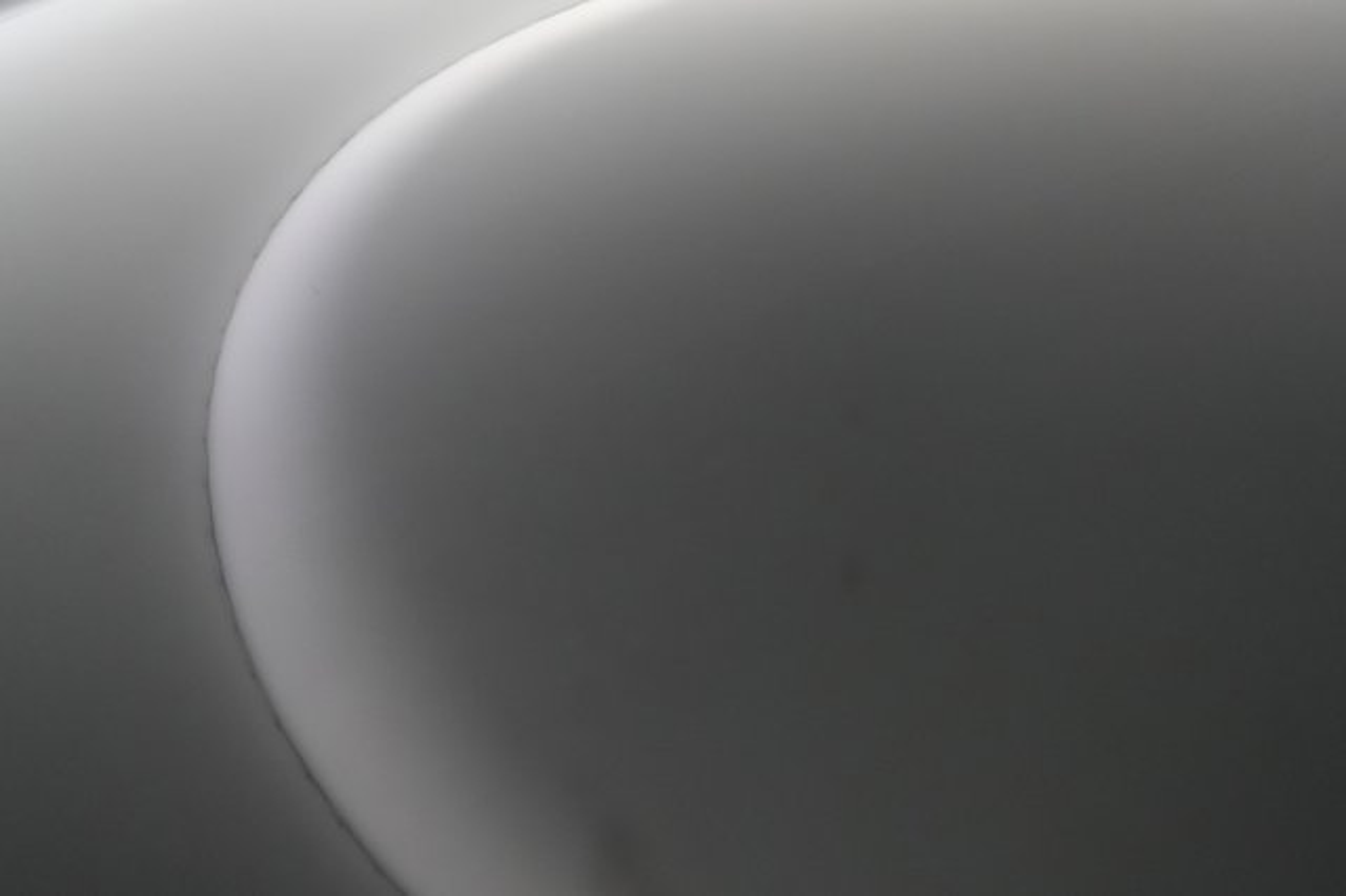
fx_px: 897
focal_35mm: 24
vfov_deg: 53.1
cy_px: 448
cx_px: 673
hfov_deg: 73.8
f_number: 2.8
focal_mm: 24
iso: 5000
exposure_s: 1/160
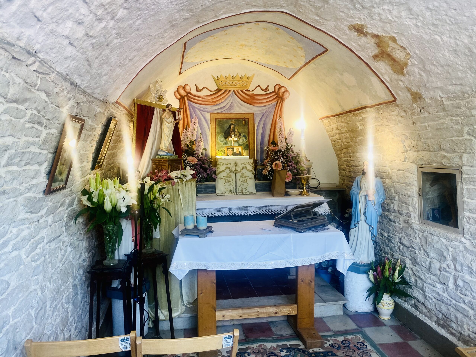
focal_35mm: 26
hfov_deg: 67.3
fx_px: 358
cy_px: 178
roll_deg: +0.6
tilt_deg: -4.2
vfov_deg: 53.1
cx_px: 238
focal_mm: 4.25
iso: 64
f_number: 1.8
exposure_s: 1/100
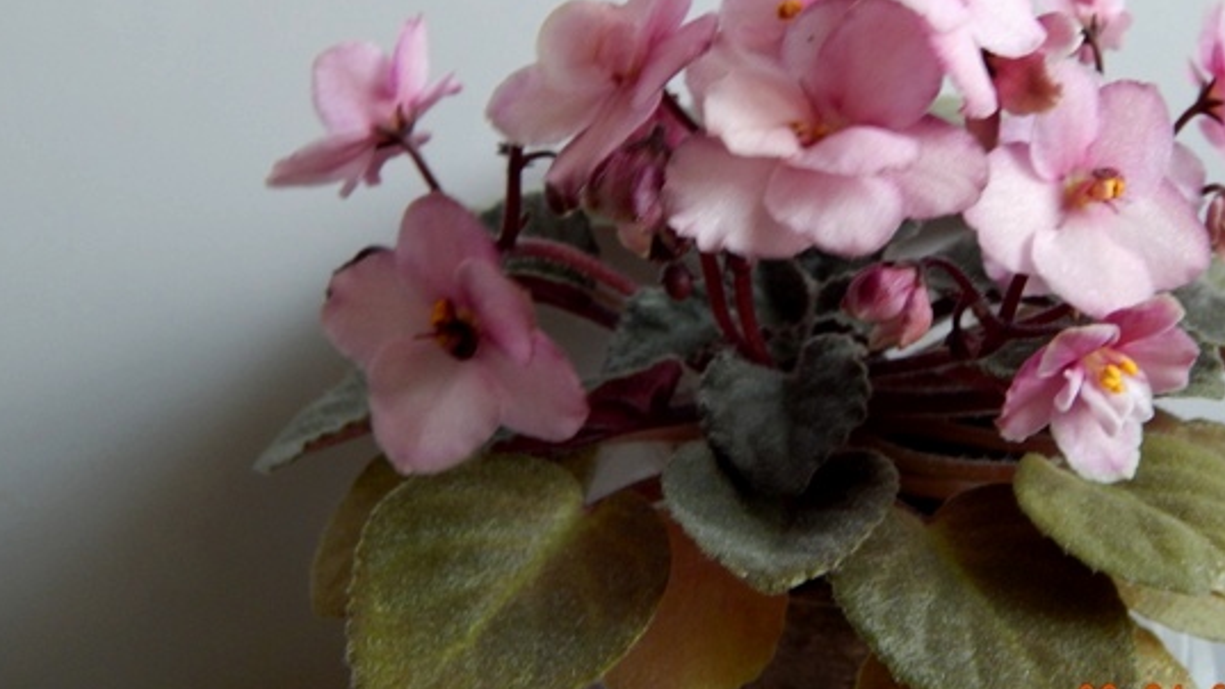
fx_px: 1429
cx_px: 769
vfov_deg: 26.9
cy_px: 229
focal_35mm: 44
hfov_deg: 46.0
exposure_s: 1/30
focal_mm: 5.6
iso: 220
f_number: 3.2
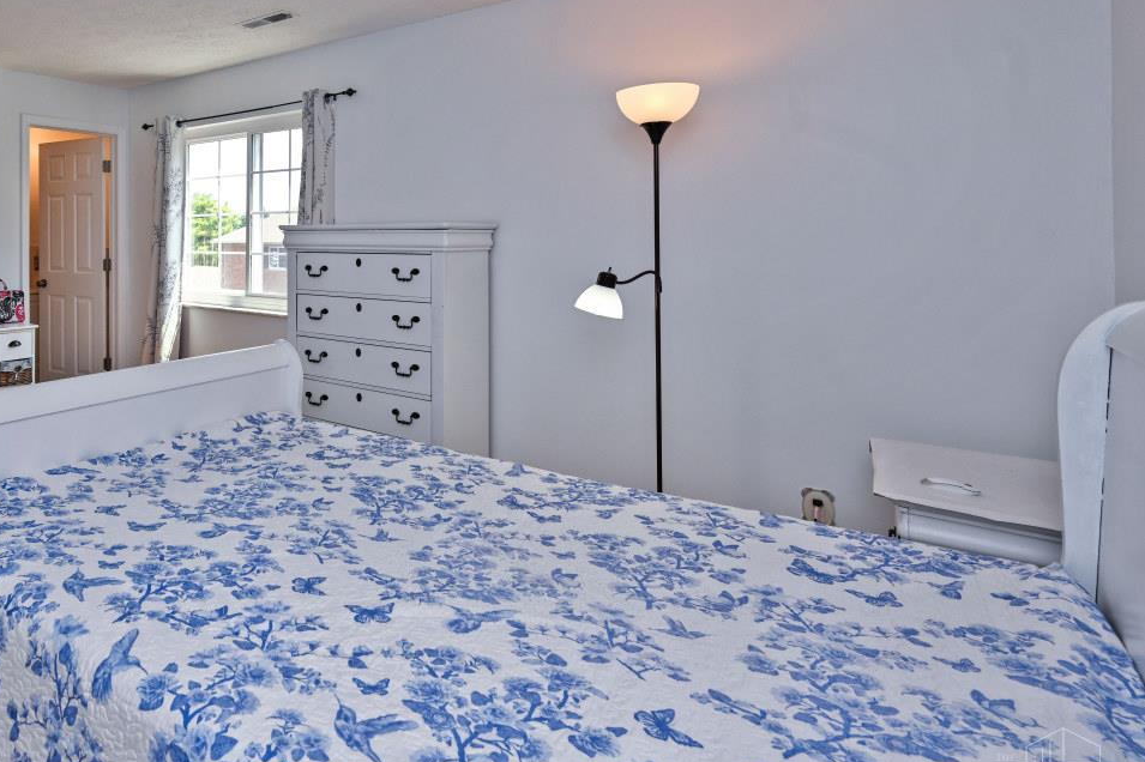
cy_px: 224
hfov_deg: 71.6
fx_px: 699
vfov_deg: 55.4
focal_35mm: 22
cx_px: 249
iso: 160
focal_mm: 14
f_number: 5.6
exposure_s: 1/125
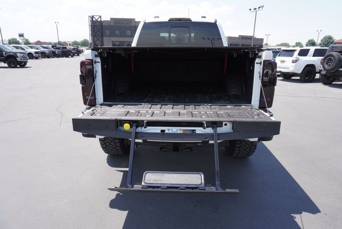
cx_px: 171
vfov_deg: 53.2
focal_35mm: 24
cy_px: 114
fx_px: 228
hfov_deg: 73.7
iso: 100
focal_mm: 16
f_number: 8
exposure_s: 1/125
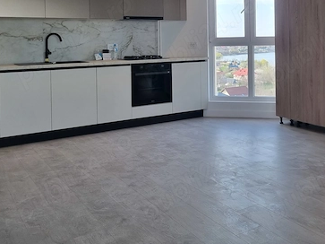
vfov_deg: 32.7
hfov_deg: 41.9
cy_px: 50
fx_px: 404
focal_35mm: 43
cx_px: 262
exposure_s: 1/135
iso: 50
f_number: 1.8
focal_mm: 5.4
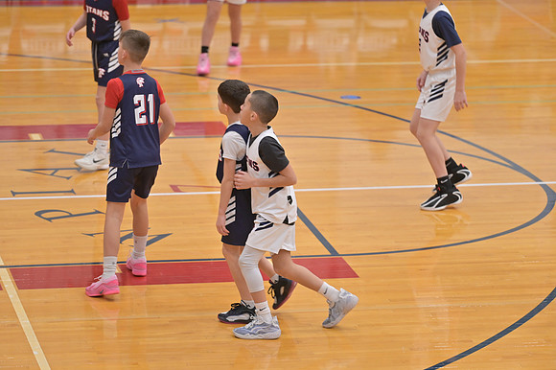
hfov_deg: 10.3
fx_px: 3087
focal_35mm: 200
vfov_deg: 6.9
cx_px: 278
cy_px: 185
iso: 2200
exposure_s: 1/400
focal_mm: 200
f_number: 4
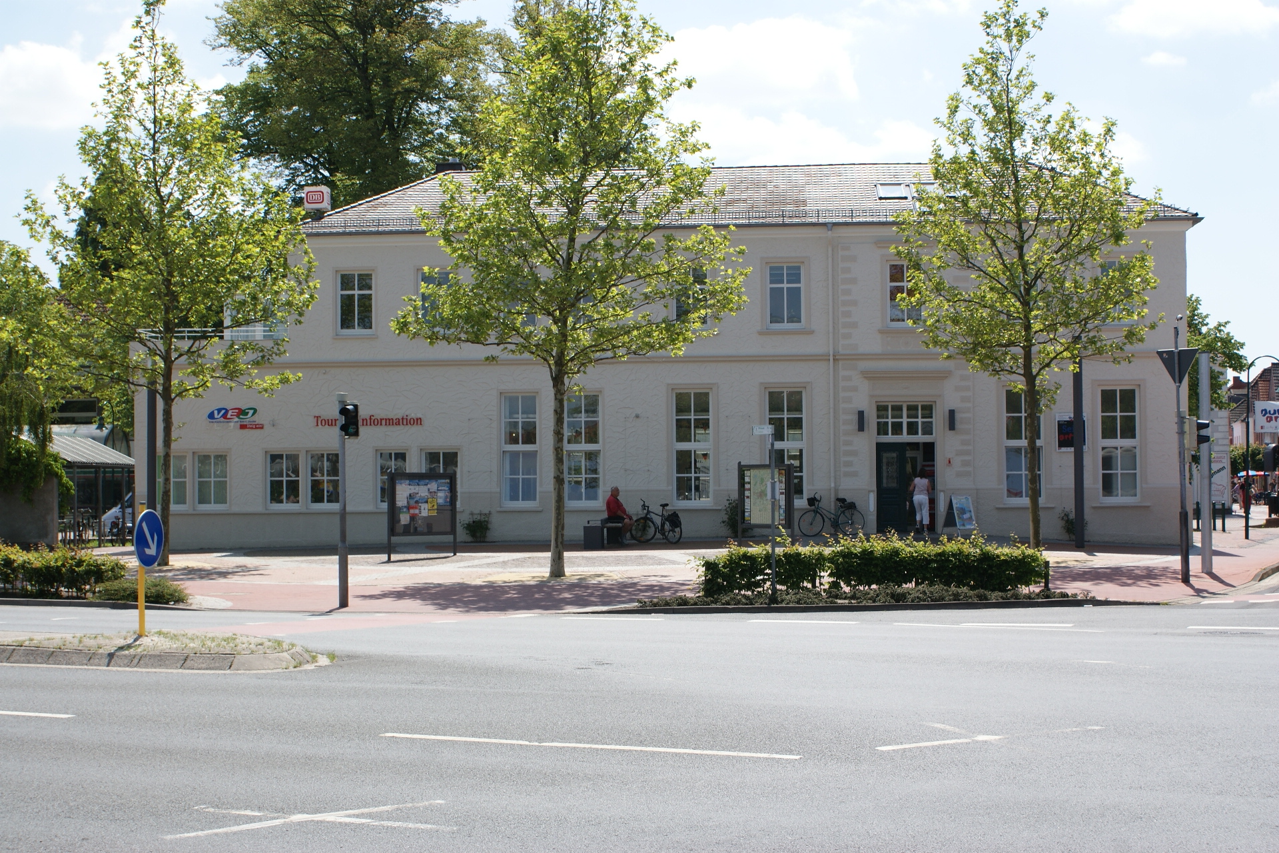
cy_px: 426
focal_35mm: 52
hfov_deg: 37.9
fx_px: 1865
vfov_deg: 25.8
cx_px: 640
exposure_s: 1/125
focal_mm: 35
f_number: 9
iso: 100
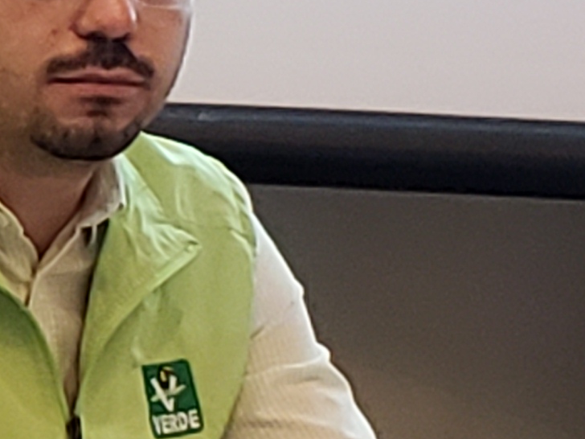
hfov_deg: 11.7
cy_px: 158
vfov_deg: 10.3
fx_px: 2434
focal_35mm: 144
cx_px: -726
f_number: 2.4
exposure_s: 1/24
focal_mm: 4.3
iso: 250
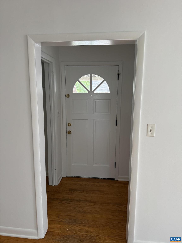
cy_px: 122
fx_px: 168
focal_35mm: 24
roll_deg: -1.2
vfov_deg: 71.6
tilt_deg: -10.4
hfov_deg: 56.8
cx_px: 91
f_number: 1.78
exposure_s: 1/117
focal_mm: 6.76
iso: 200
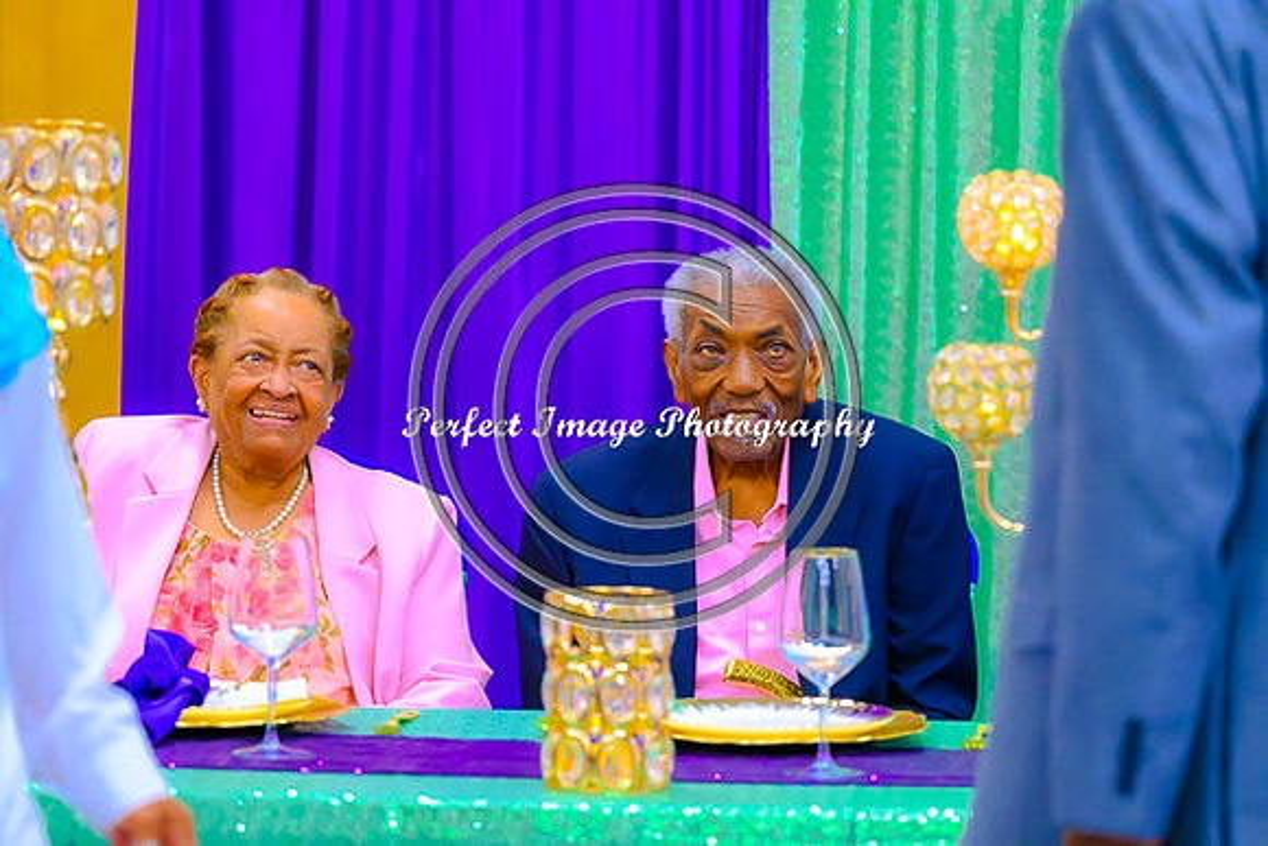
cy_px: 423
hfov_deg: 11.9
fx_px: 6059
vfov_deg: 8.0
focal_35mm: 172
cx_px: 634
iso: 5000
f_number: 2.8
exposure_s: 1/200
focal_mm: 115
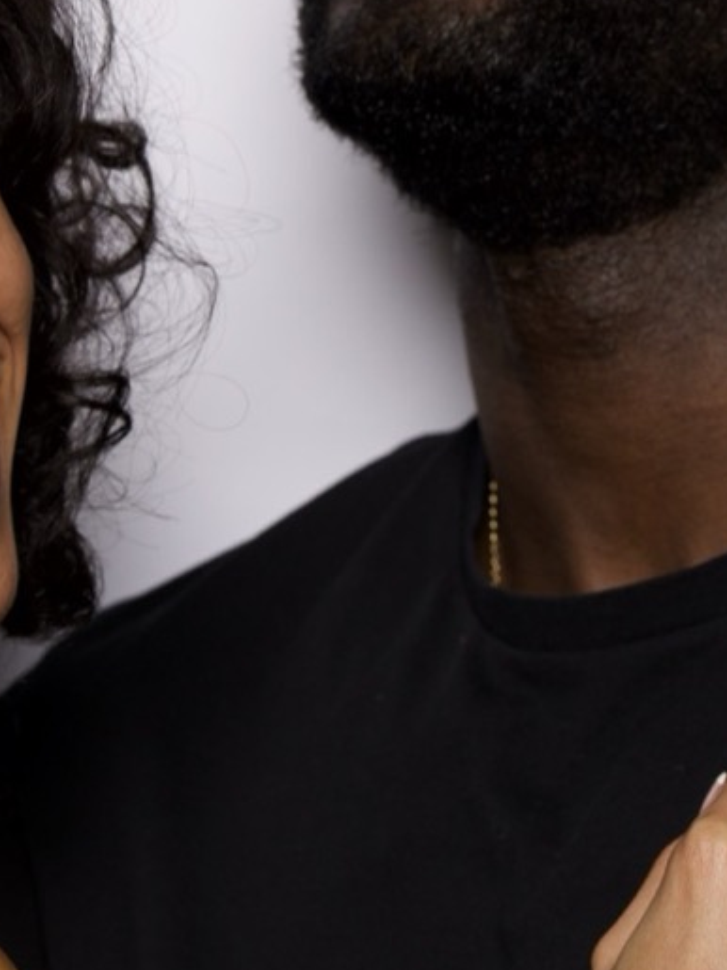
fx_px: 5855
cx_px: 181
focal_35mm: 209
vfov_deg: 9.5
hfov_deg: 7.1
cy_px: 284
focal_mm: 70
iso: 200
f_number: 5.6
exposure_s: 1/250
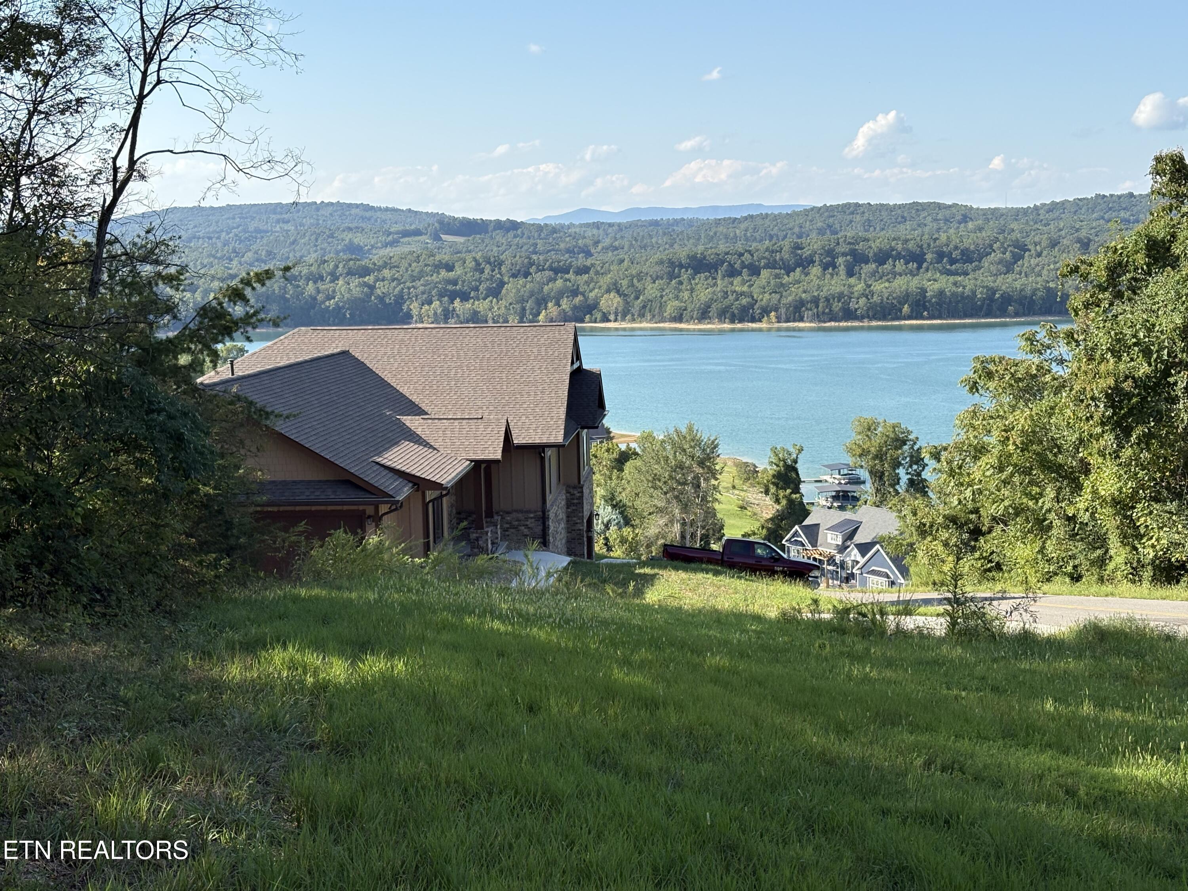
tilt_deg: -5.8
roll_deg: +1.3
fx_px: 1785
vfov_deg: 28.0
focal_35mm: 52
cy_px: 446
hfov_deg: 36.8
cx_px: 594
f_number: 1.6
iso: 40
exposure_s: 1/1754
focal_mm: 5.96
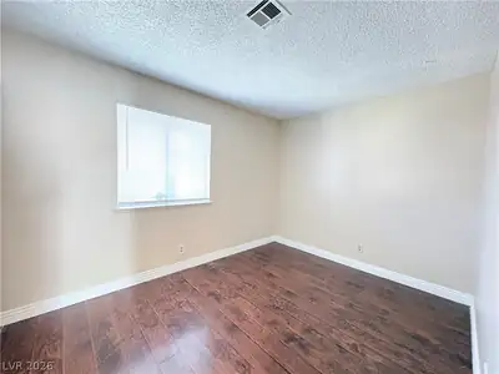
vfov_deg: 85.7
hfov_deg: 102.1
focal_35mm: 14
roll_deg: -0.5
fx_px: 202
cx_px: 250
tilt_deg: -2.5
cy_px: 187
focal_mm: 2.22
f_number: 2.2
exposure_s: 1/40
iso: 1000
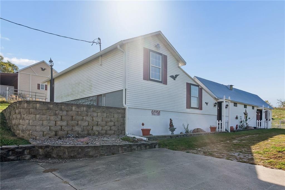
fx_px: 190
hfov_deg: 73.8
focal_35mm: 24
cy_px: 95
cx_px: 142
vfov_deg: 53.1
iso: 100
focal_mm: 16
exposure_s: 1/500
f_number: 5.6
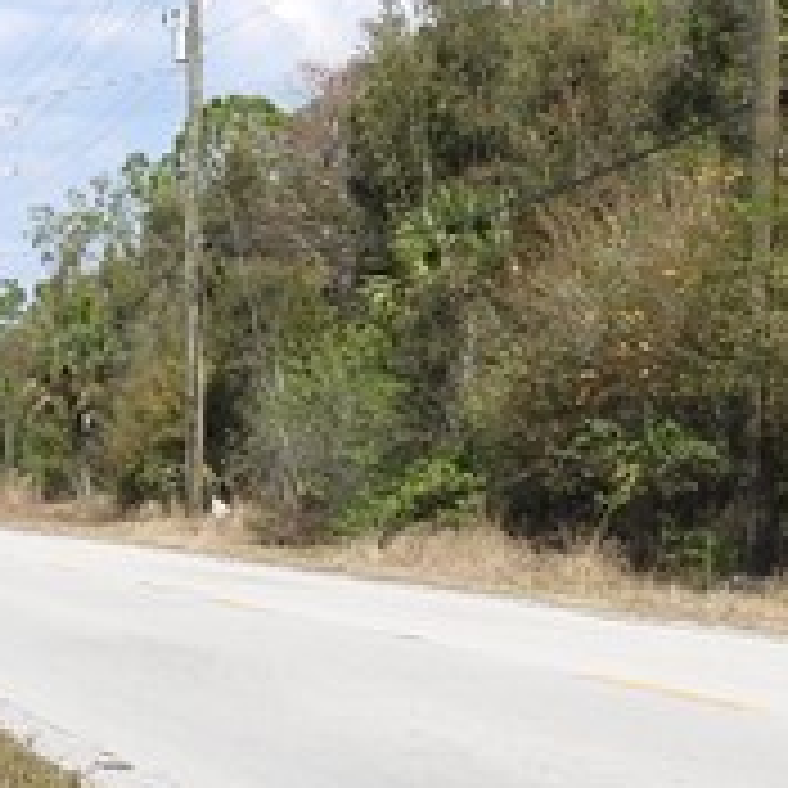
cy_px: 320
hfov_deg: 10.9
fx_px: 3992
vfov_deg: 11.3
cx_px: -311
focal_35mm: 155
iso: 100
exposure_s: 1/1600
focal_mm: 5.4
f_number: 3.2
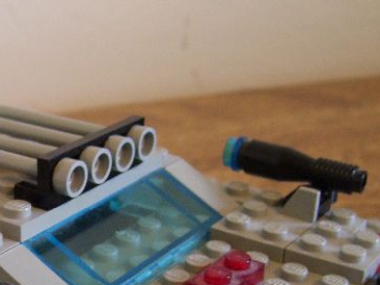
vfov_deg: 16.8
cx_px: 36
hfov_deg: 22.2
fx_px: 943
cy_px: 282
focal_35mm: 86
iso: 160
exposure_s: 1/8
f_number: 2.7
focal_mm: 6
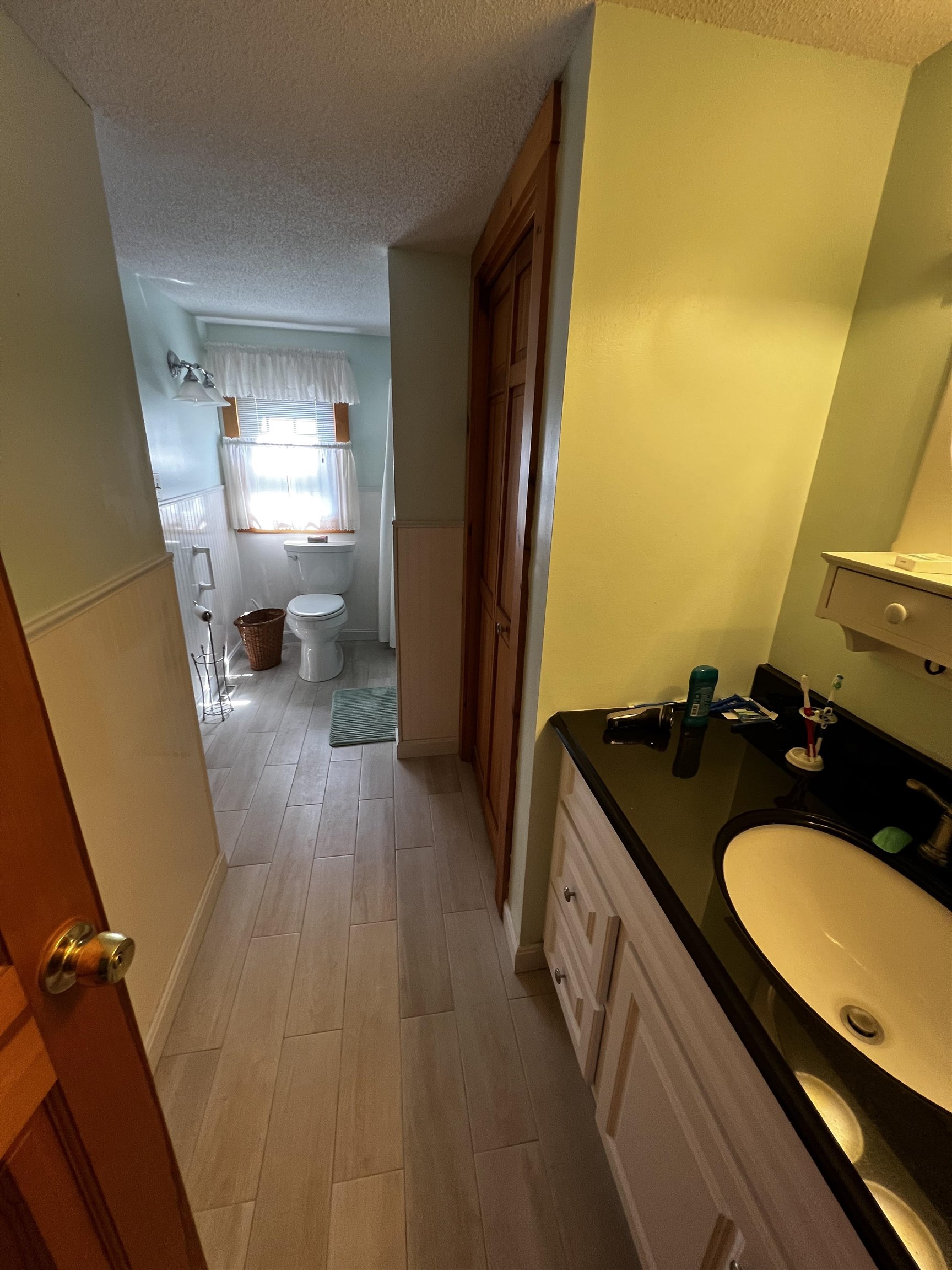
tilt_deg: -19.5
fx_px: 477
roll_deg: -1.0
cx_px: 476
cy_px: 635
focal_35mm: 13
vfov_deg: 106.2
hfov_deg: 89.9
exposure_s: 1/60
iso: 160
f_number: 1.8
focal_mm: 1.57
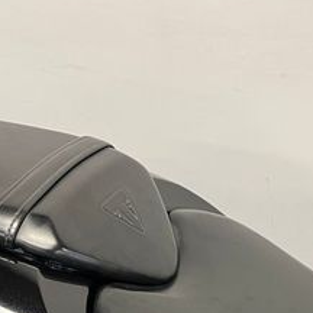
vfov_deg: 24.0
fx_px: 696
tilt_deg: -36.1
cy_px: 330
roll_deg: -1.0
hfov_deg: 25.0
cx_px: 242
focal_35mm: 68
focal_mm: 5.1
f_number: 1.6
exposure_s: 1/50
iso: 125
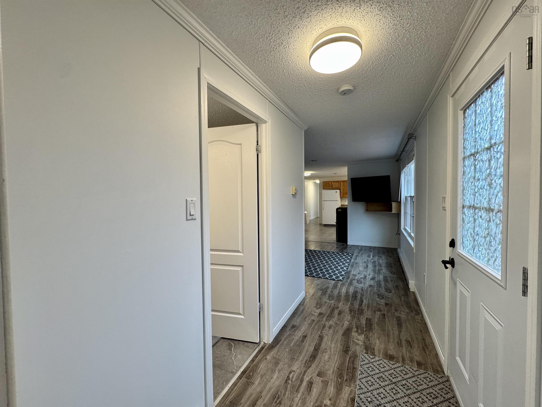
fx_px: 219
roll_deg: +1.2
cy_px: 204
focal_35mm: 14
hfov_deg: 102.1
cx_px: 271
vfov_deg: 85.7
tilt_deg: -1.4
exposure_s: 1/120
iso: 160
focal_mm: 2.22
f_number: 2.2
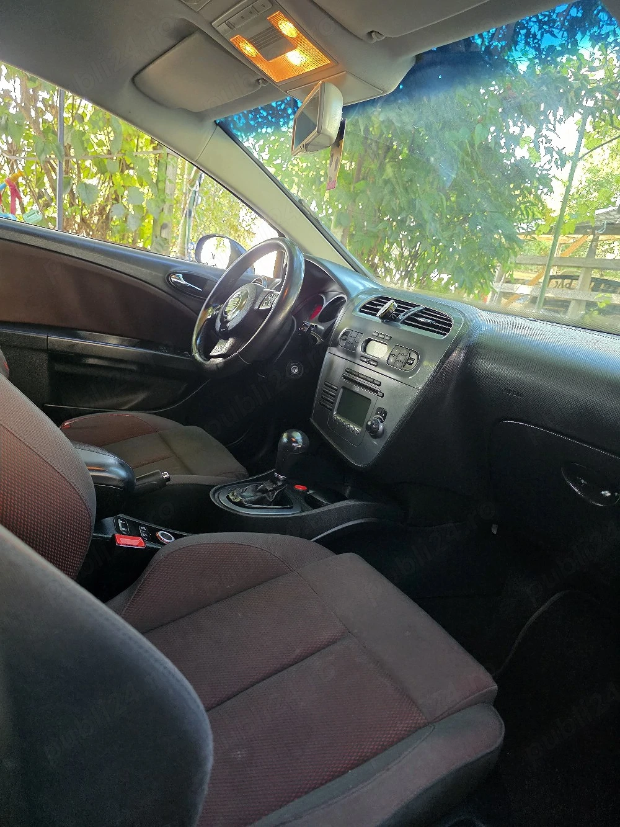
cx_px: 310
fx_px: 549
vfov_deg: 73.9
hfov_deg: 58.9
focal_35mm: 23
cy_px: 414
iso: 400
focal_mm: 6.3
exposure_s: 1/101
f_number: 1.7
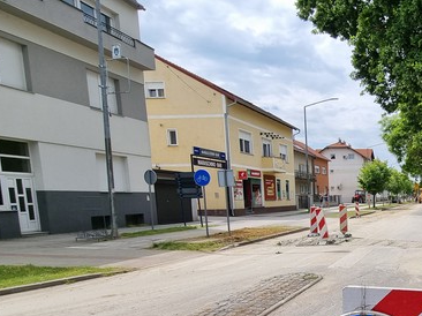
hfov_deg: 51.9
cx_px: 423
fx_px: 329
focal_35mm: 27
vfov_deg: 49.4
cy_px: 235
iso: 50
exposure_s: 1/2400
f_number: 2.2
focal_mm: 2.2
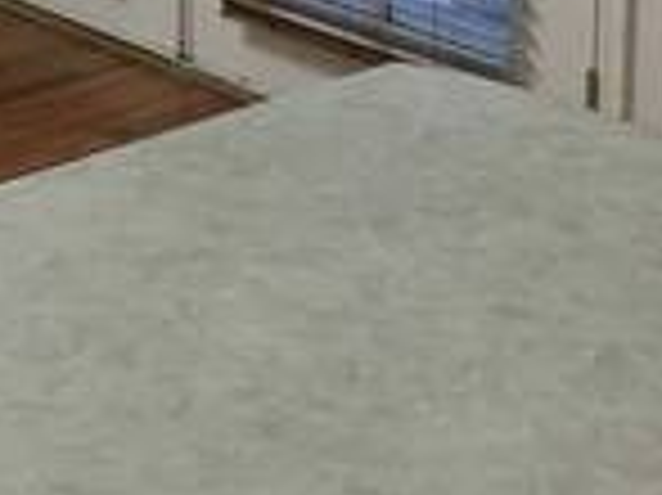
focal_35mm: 126
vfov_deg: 10.9
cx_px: -234
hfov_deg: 14.9
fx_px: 2408
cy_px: -436
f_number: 2.2
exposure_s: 1/30
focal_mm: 4.15
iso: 32
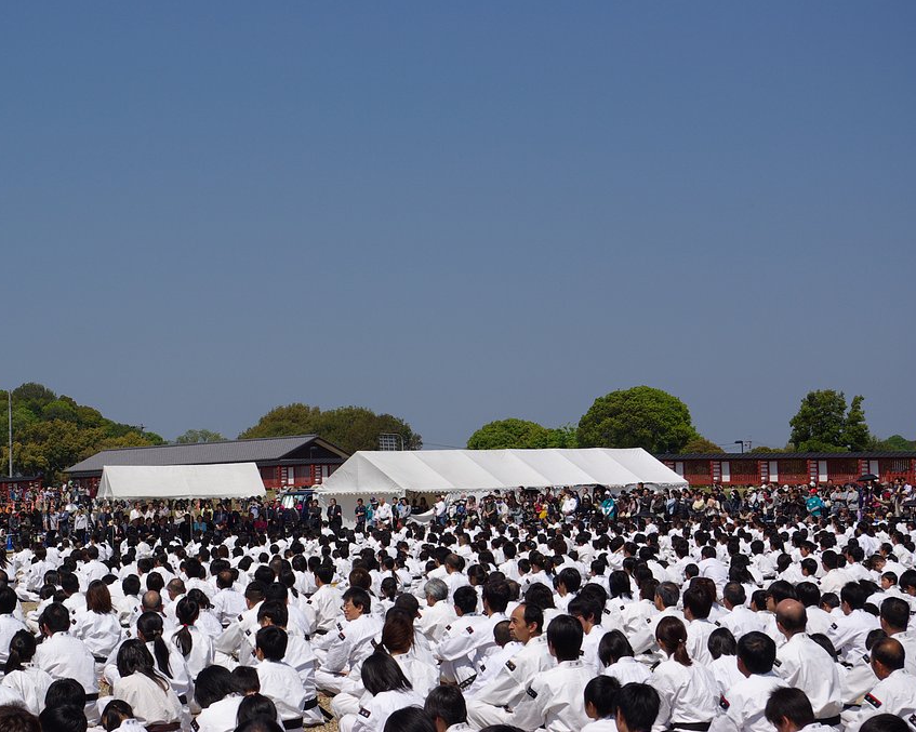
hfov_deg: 20.5
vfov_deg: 16.4
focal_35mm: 94
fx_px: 2536
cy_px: 365
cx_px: 388
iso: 100
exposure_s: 1/350
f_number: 9.5
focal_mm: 55
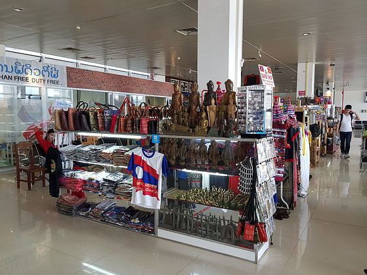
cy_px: 139
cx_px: 190
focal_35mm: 27
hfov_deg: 65.3
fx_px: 286
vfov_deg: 51.3
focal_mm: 4.2
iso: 80
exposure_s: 1/100
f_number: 1.7
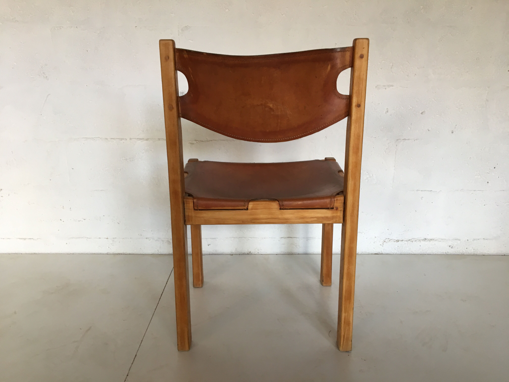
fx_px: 426
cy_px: 191
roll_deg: -0.3
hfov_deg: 61.7
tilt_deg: -14.0
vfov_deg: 48.2
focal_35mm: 29
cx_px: 254
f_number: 2.2
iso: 64
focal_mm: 4.15
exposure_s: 1/33
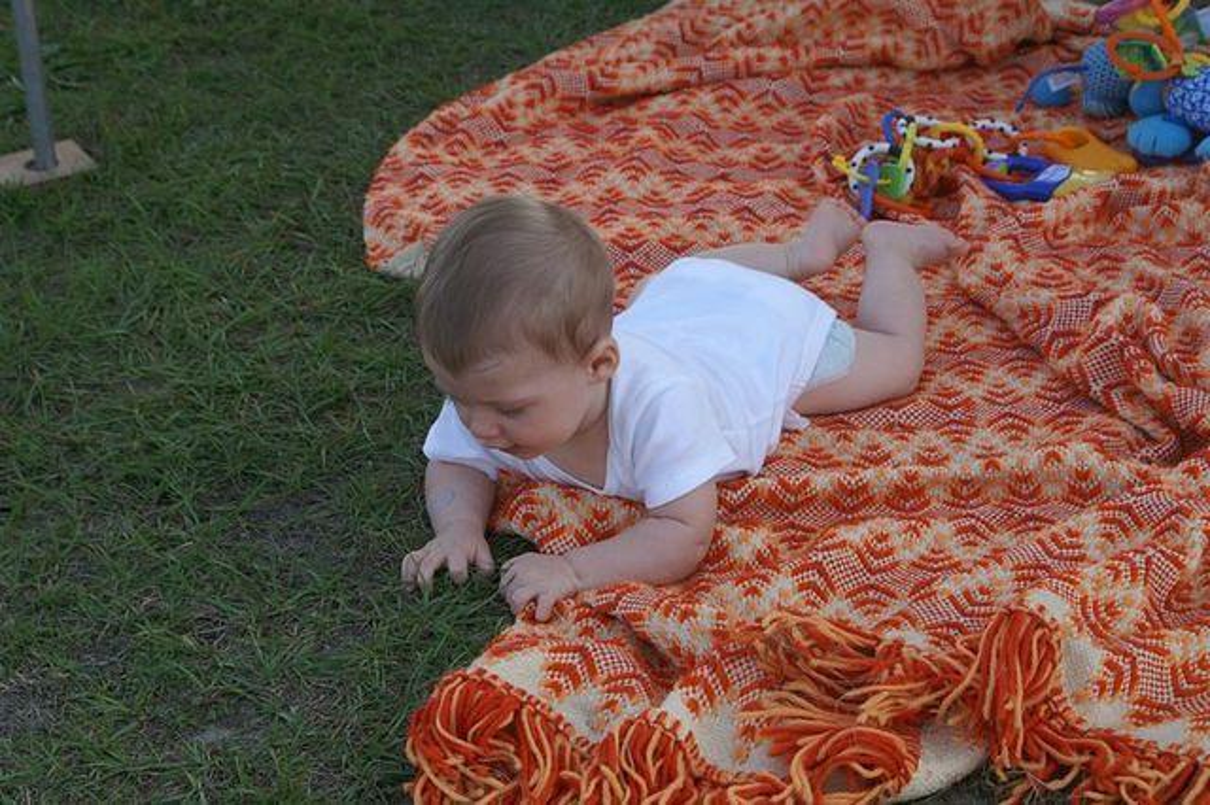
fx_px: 2519
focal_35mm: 75
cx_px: 605
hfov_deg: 27.0
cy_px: 402
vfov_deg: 18.2
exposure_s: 1/160
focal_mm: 50
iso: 100
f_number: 6.3
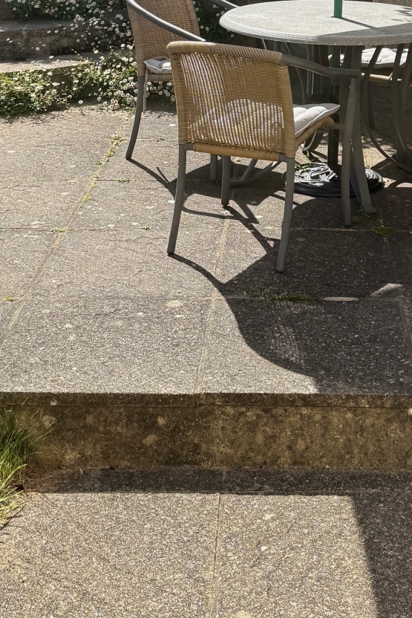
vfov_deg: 28.9
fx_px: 1098
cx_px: 304
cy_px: -38
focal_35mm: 64
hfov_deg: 21.1
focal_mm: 6.76
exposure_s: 1/1770
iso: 80
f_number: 1.78
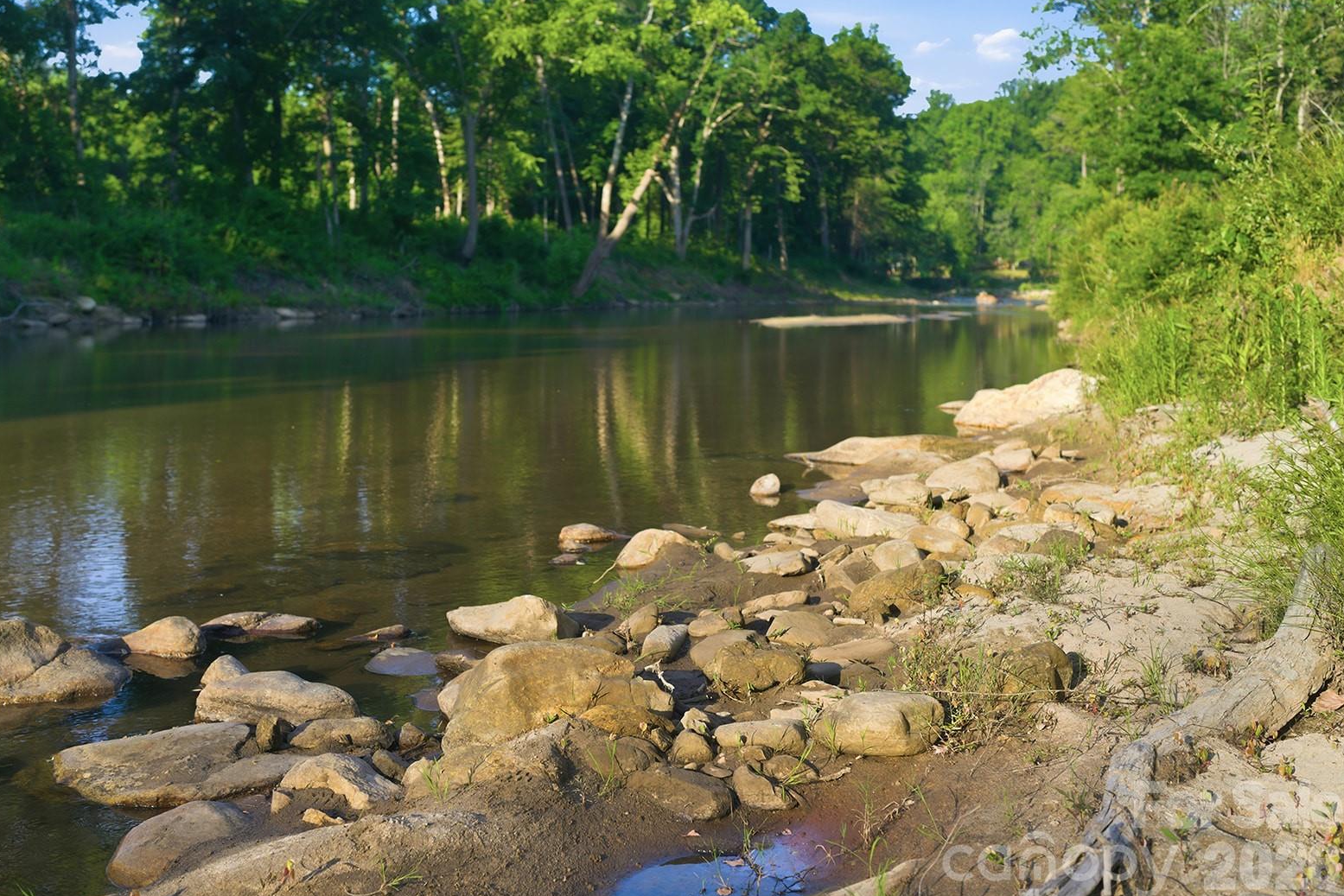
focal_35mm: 36
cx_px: 658
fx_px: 1344
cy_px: 454
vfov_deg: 36.9
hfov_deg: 53.1
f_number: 2.8
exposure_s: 1/500
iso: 50
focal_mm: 35
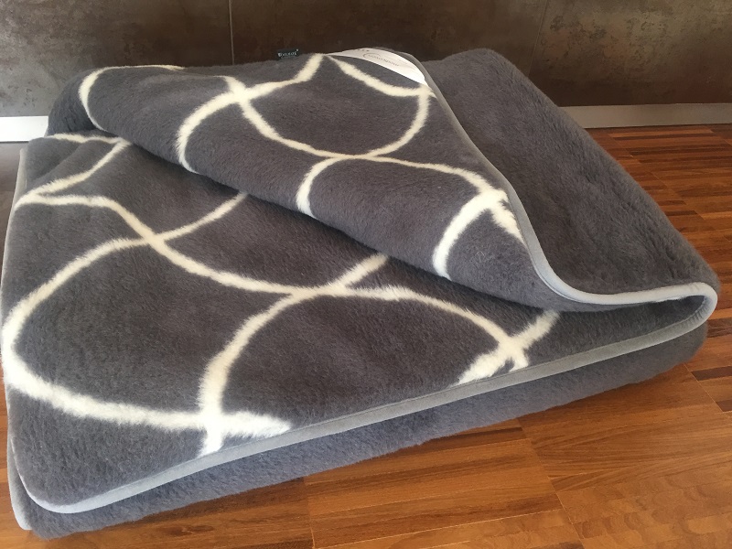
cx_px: 366
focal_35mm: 29
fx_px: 613
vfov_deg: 48.2
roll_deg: -5.4
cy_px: 274
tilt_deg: -37.8
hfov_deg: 61.7
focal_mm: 4.15
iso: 125
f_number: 2.2
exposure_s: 1/33
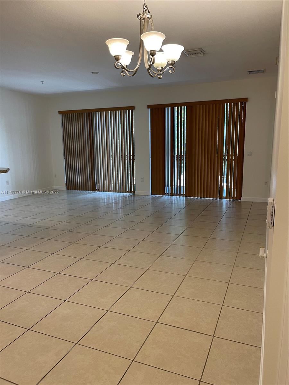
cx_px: 144
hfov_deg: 53.1
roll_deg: +0.7
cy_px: 192
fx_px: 289
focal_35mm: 26
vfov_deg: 67.3
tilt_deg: -9.8
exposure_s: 1/60
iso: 100
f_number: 1.6
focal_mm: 5.1
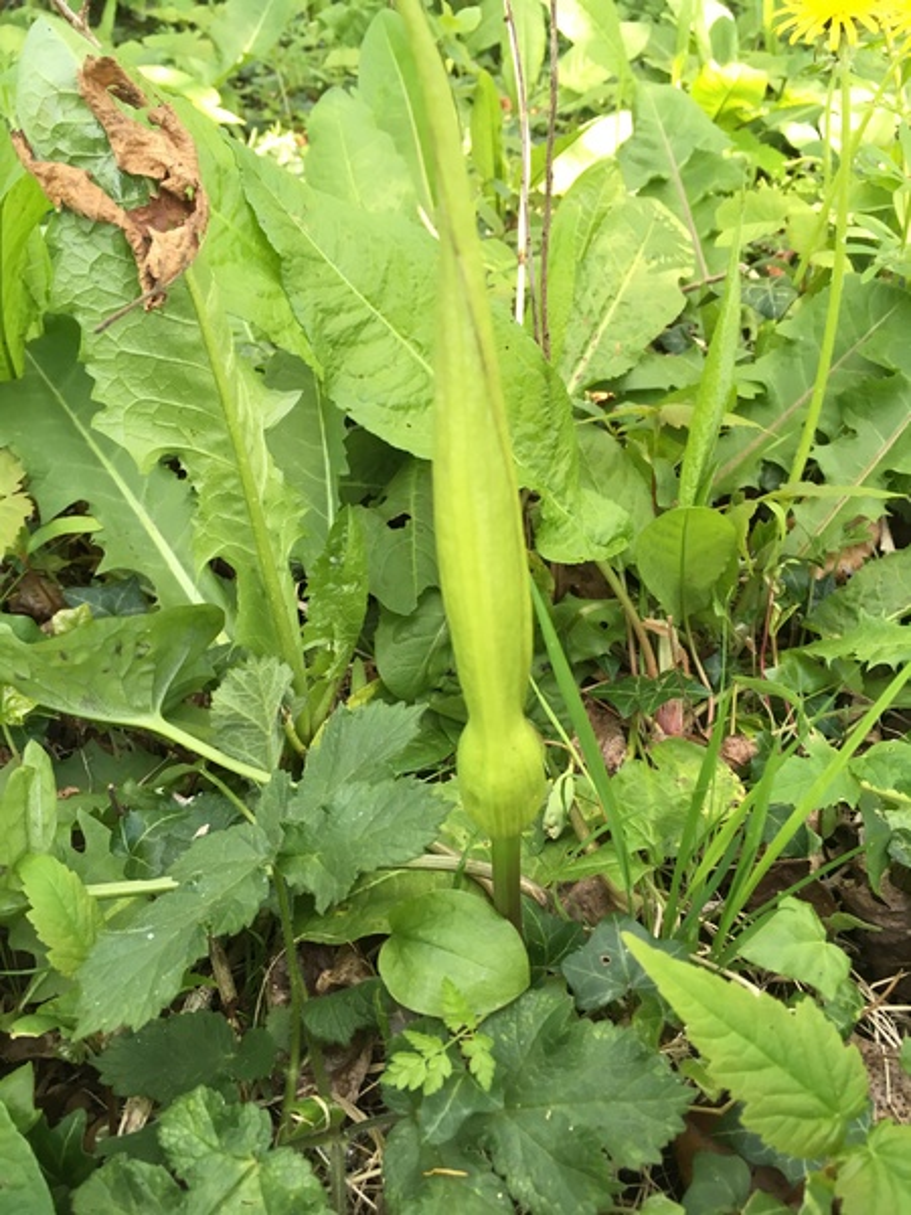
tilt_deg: -34.1
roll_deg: -0.5
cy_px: 608
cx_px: 456
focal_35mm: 29
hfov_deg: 48.2
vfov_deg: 61.7
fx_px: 1018
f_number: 2.2
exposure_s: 1/33
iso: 32
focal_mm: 4.15
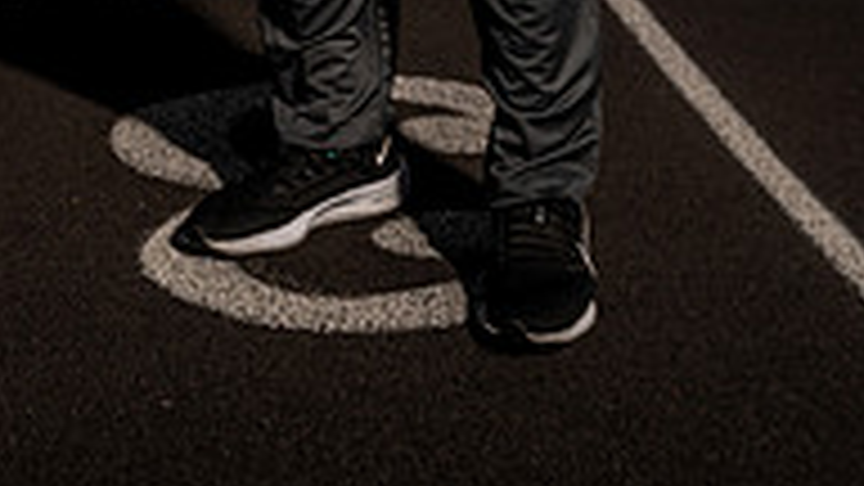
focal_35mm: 103
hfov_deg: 20.7
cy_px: -518
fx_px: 2360
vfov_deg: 10.7
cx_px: 302
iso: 400
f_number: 5.6
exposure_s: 1/200
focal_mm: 42
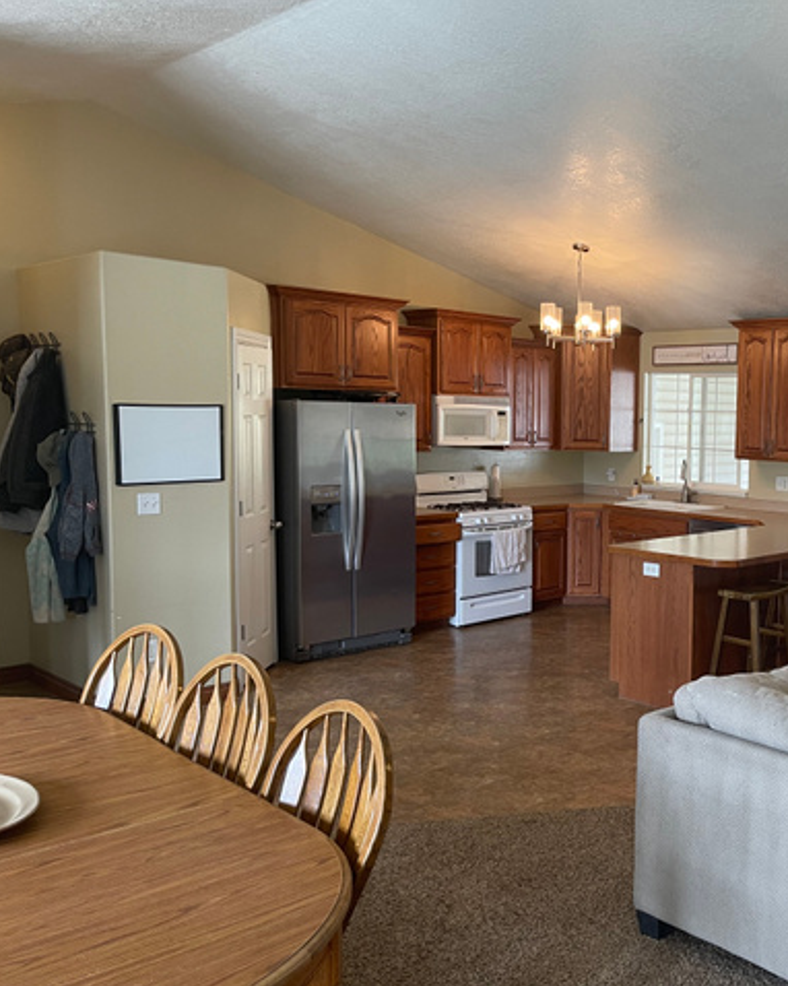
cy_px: 493
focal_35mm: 34
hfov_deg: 41.1
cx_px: 652
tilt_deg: -5.2
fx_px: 992
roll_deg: -1.4
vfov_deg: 52.9
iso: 100
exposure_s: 1/60
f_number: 1.6
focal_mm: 5.1
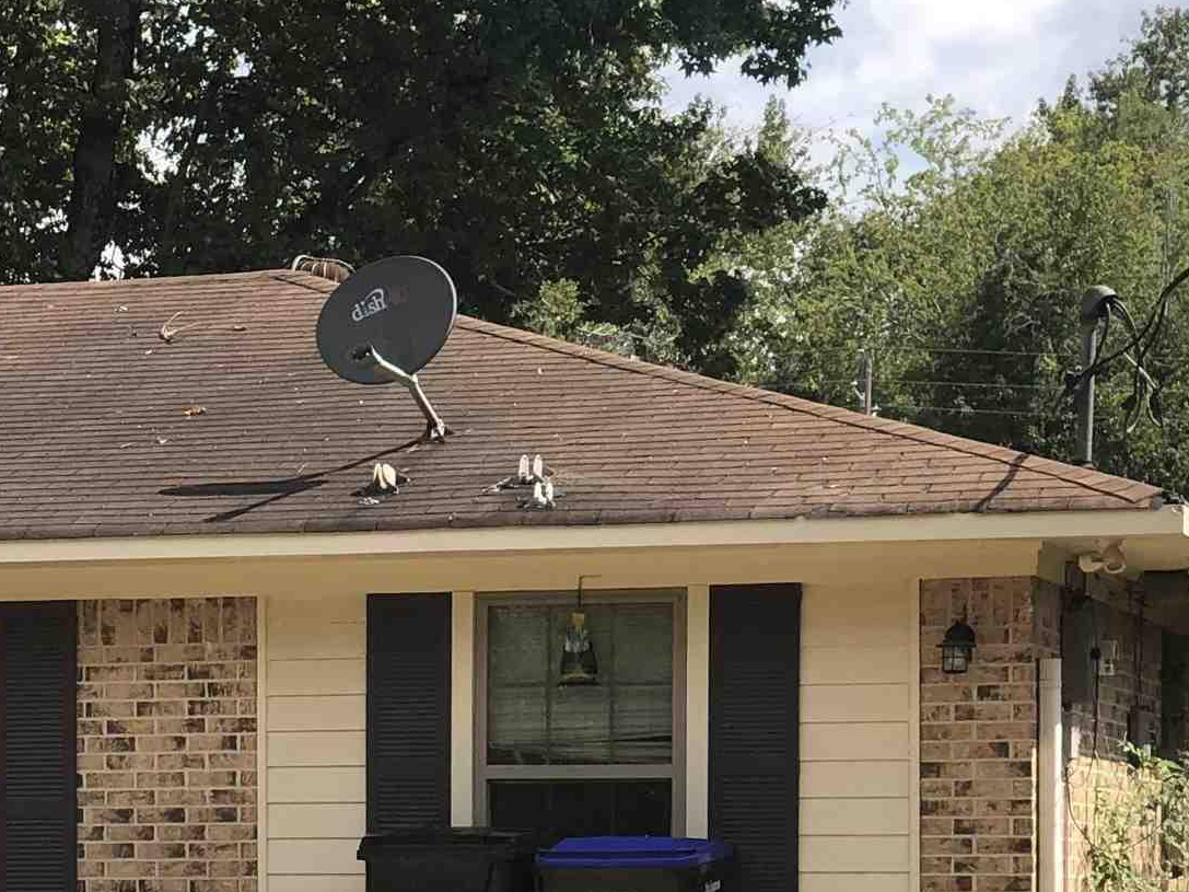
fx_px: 5049
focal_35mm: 147
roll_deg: +0.5
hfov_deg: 13.1
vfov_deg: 10.0
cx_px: -203
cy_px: 932
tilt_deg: +0.8
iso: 16
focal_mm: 6
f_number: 2.4
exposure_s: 1/571
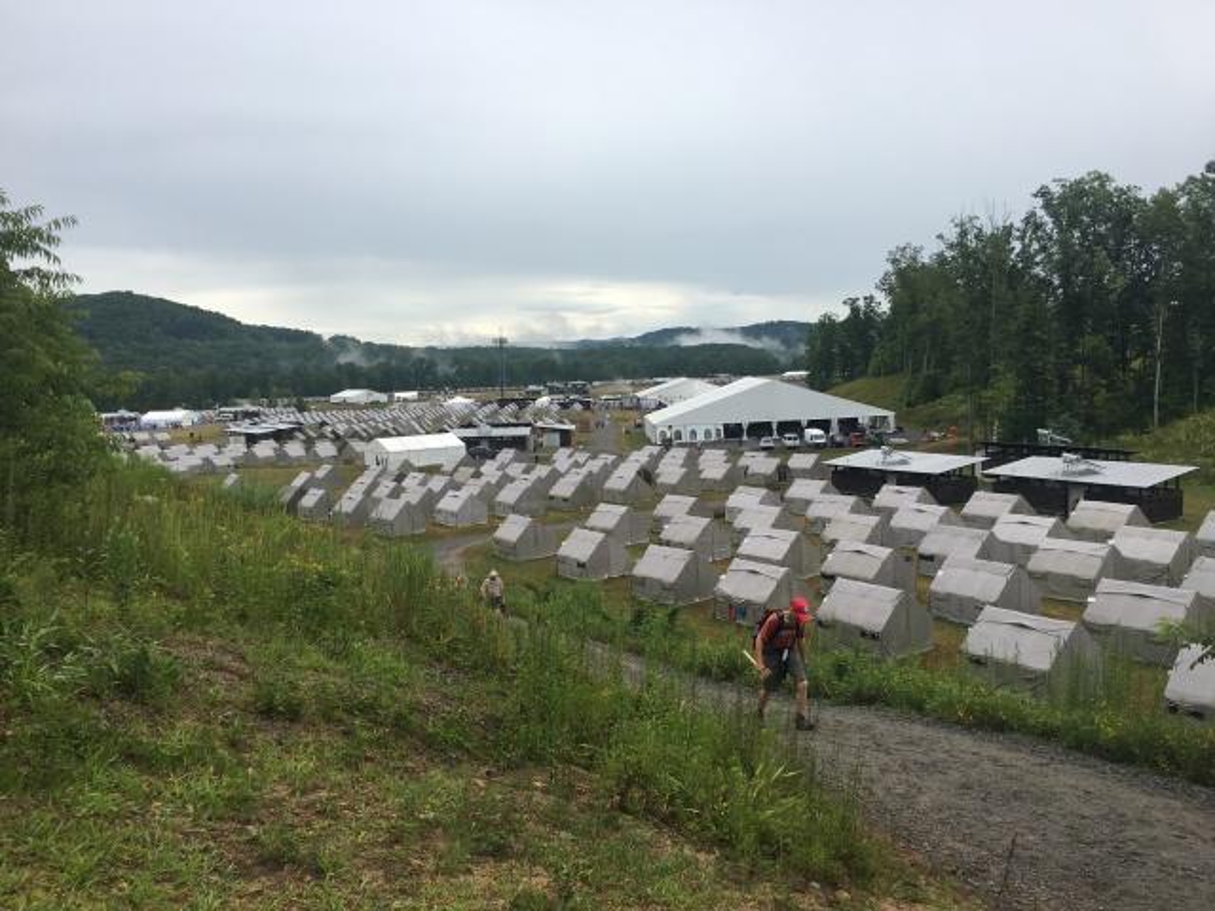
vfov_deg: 48.2
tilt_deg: -5.0
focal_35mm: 29
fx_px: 1018
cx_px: 608
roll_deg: +2.1
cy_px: 456
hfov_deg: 61.7
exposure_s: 1/641
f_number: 2.2
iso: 25
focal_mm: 4.15
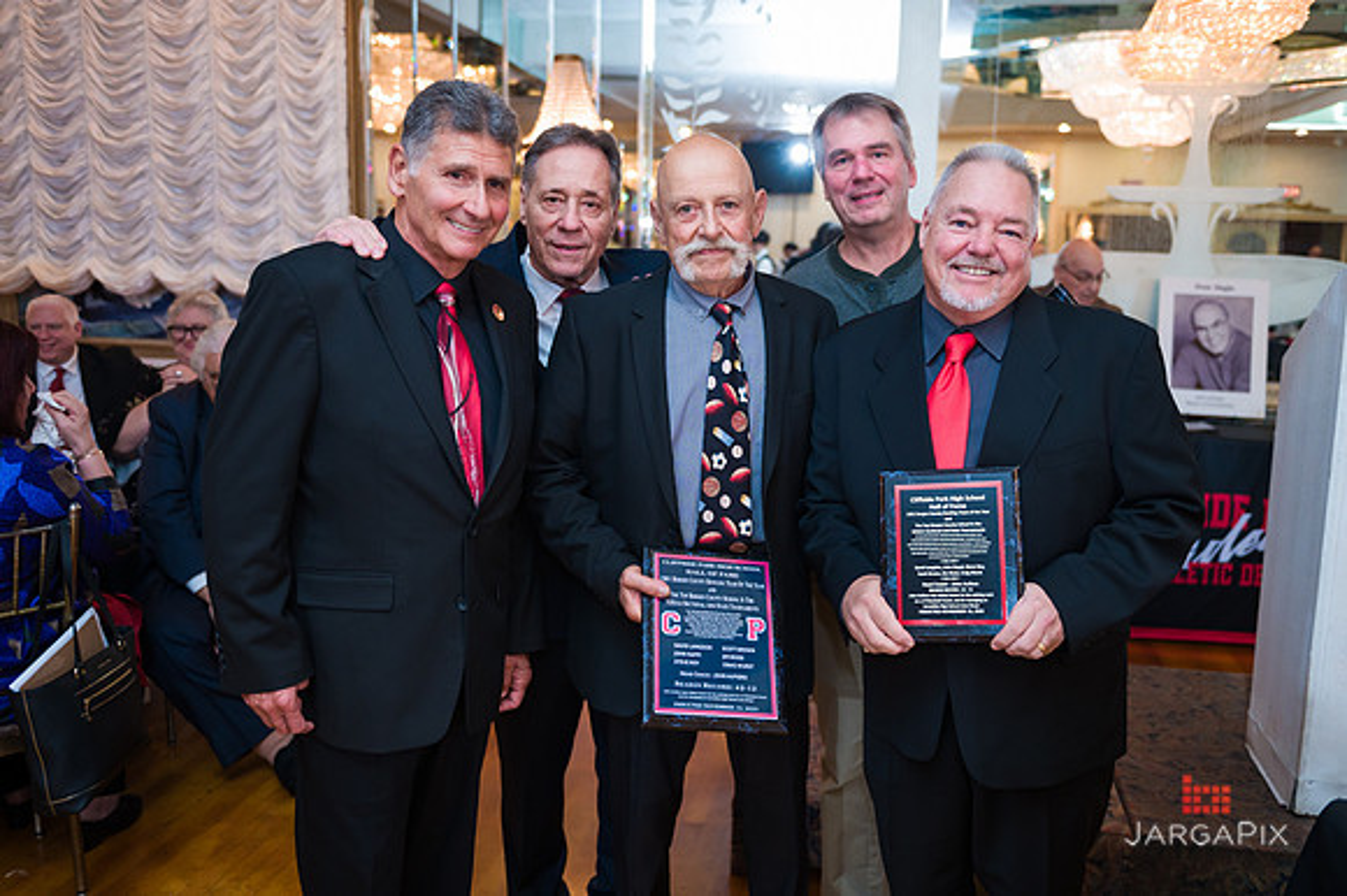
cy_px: 436
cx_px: 693
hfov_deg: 58.8
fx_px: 1195
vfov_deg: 41.1
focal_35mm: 32
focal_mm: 31
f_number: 3.2
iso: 1250
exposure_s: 1/200
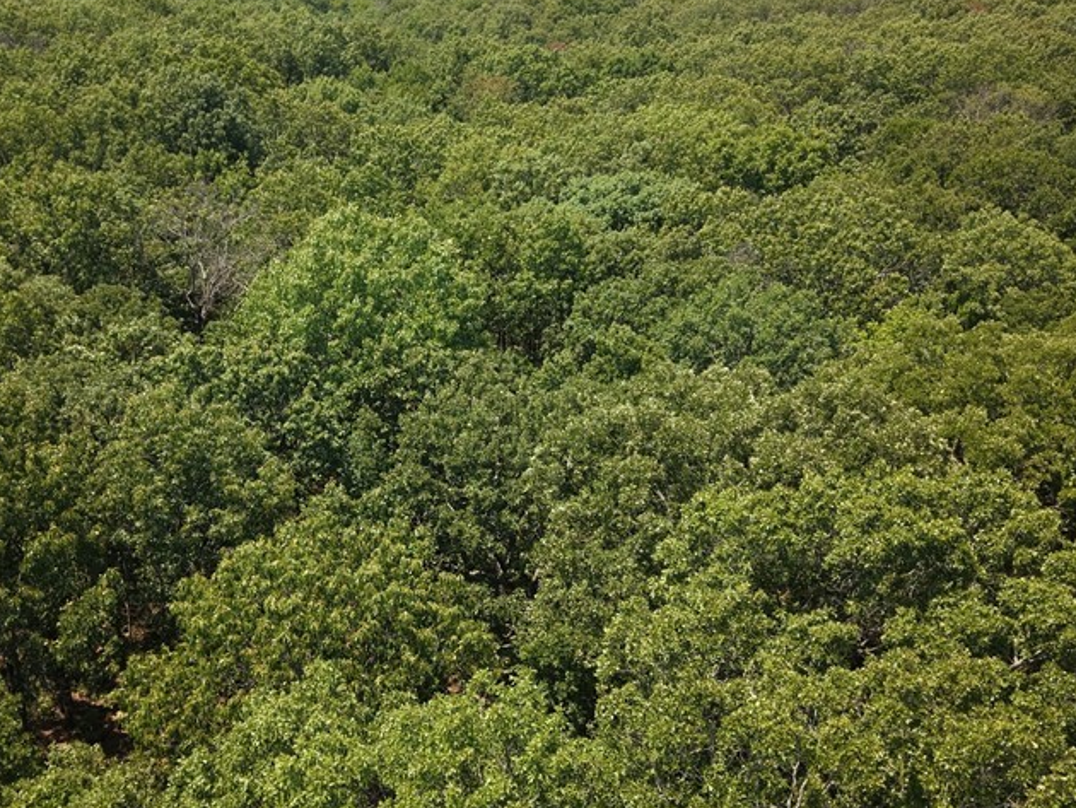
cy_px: 410
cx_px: 429
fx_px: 1213
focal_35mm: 39
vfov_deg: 36.8
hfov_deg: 47.6
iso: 170
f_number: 1.8
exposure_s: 1/15
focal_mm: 8.67
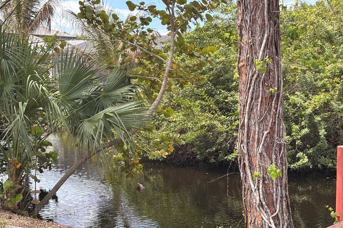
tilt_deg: -5.2
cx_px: 173
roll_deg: -0.3
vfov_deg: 24.6
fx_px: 524
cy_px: 128
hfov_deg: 36.3
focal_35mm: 55
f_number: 1.6
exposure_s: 1/448
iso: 32
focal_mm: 5.96
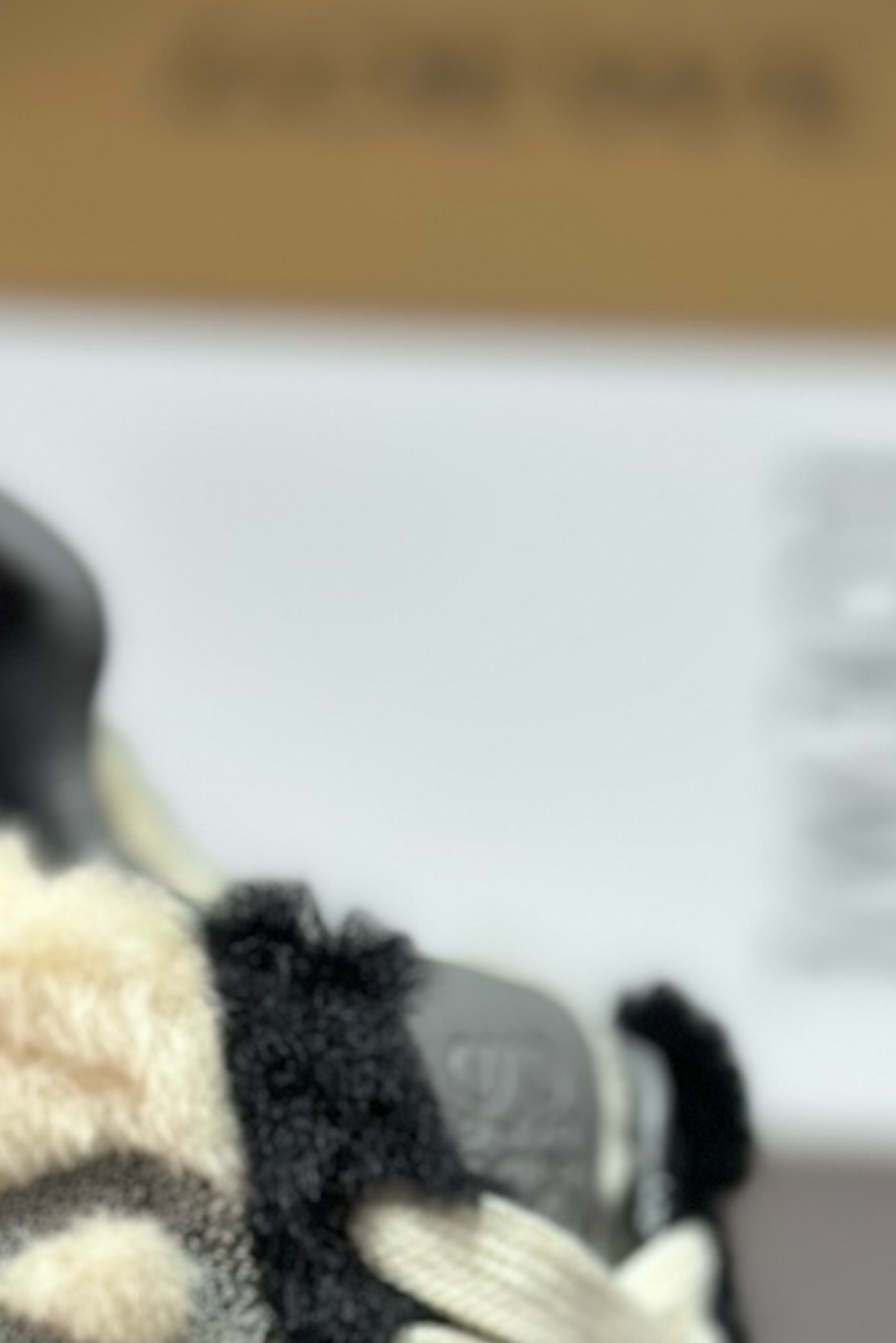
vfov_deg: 16.1
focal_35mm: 122
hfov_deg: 11.2
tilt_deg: -58.6
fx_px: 4552
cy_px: 1638
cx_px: 289
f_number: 1.78
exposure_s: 1/1019
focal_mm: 6.86
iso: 80
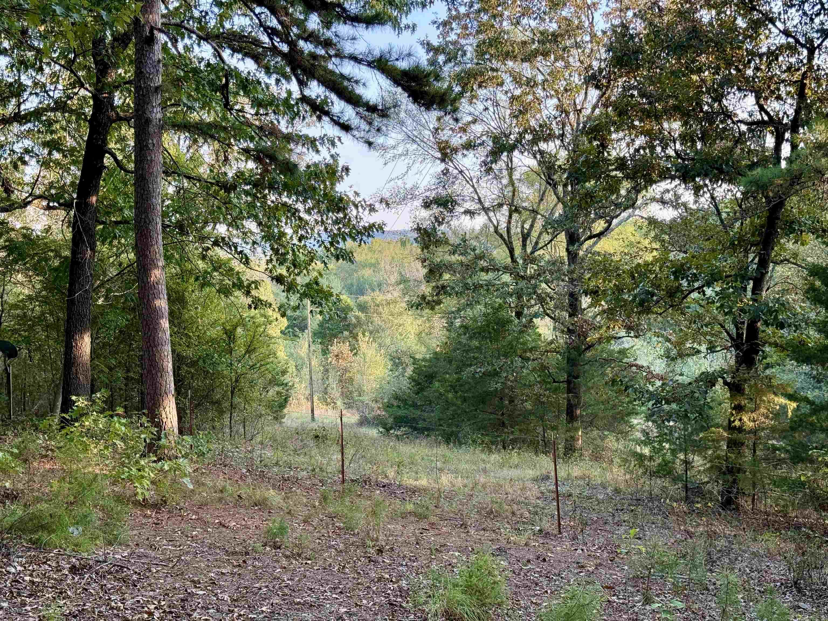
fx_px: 1148
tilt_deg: -2.3
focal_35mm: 48
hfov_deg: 39.7
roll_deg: +2.1
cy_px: 310
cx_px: 414
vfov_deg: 30.3
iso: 64
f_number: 1.78
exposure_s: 1/261
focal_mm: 6.76
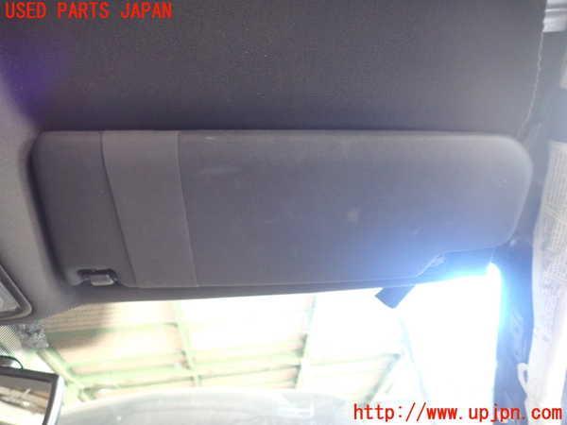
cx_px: 284
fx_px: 409
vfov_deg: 54.9
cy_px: 212
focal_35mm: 25
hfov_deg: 69.4
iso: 1000
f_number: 2
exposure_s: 1/30
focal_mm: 4.5
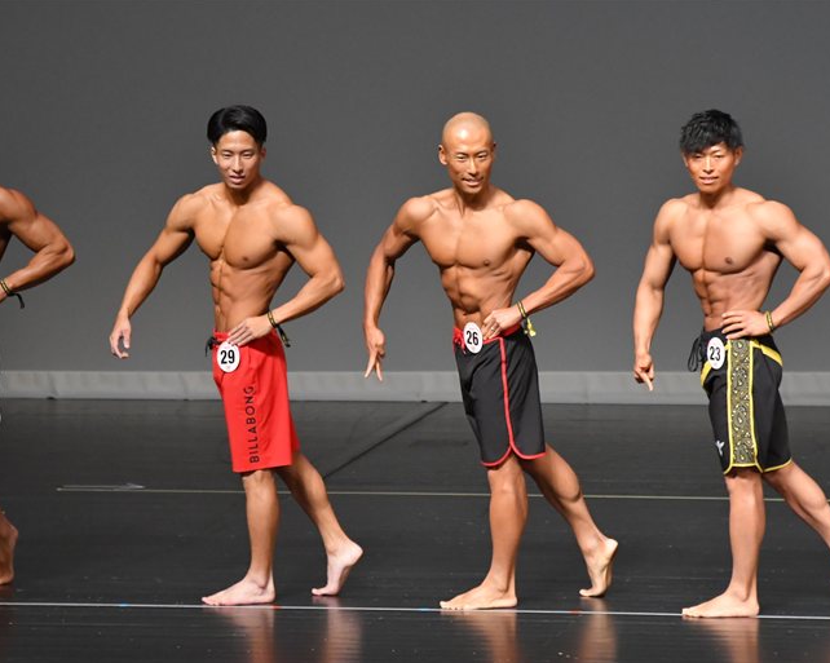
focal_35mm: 357
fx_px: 8766
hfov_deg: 5.4
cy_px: 331
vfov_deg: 4.3
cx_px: 374
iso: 4500
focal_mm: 210
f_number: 5.6
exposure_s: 1/400
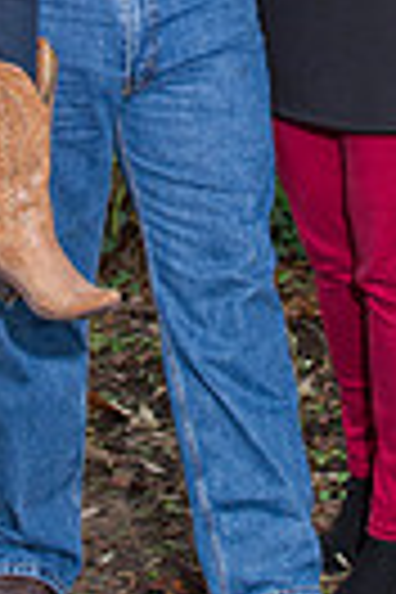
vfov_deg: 8.5
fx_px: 3943
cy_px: -72
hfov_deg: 5.7
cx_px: 196
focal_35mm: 239
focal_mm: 70
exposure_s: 1/100
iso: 1250
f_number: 6.3
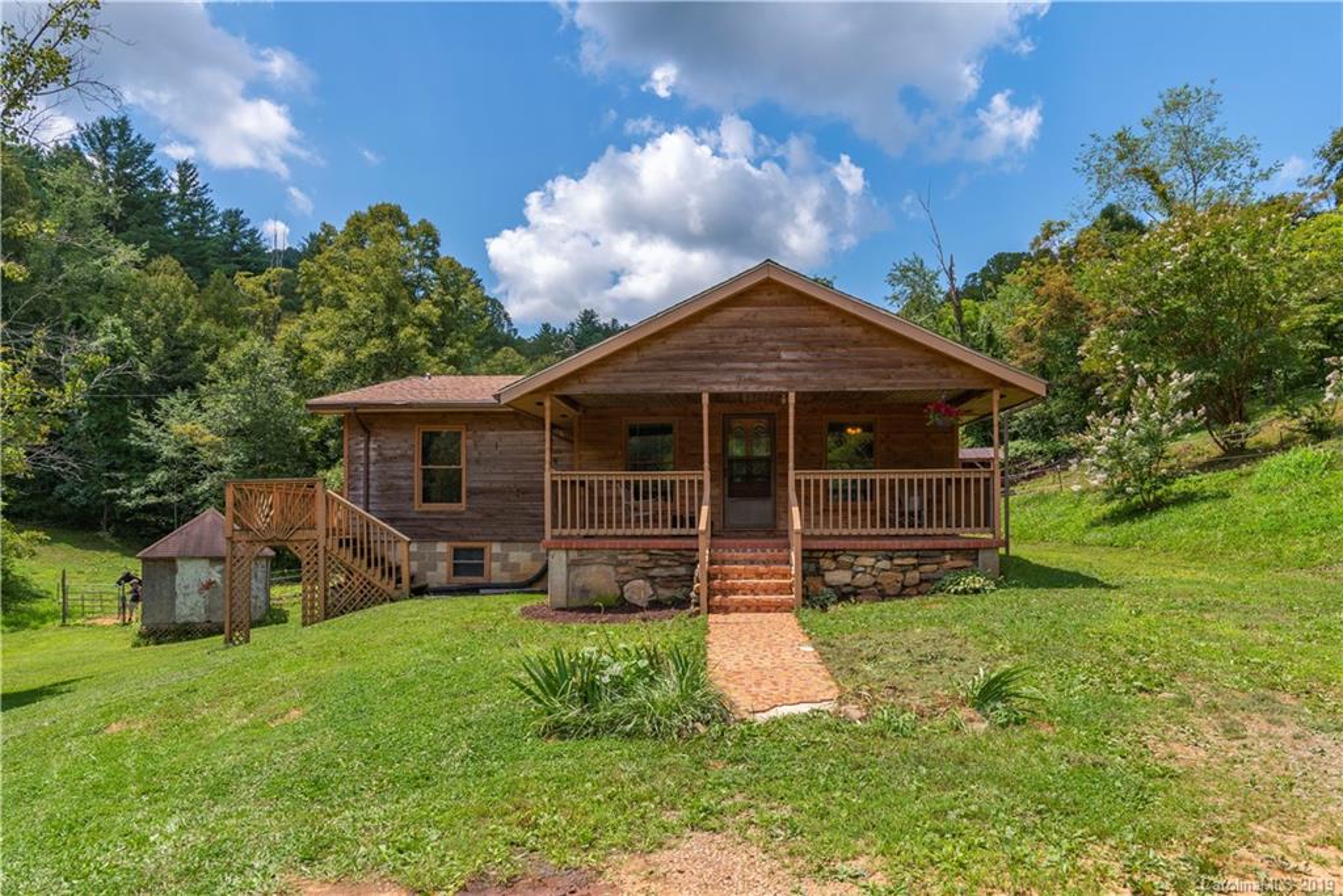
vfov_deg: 51.3
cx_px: 672
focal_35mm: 25
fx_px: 933
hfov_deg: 71.5
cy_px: 448
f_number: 8
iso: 400
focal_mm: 25
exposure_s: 1/1000
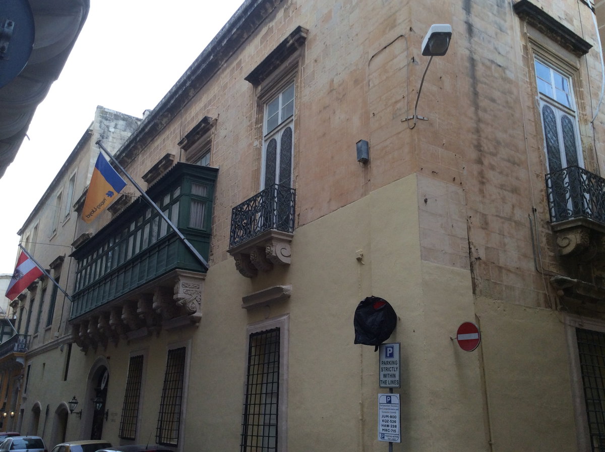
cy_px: 226
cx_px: 302
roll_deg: -0.1
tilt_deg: +17.6
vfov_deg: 44.0
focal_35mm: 32
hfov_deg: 56.9
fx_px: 558
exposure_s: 1/100
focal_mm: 3.3
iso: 50
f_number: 2.4
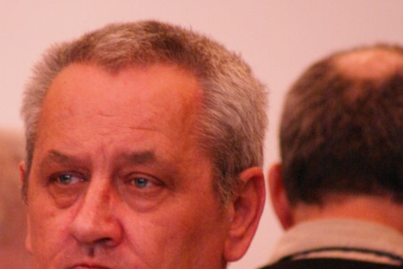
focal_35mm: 699
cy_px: 184
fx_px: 7827
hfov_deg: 2.9
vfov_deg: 2.0
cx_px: 126
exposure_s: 1/8
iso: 1600
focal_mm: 300
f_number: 5.6
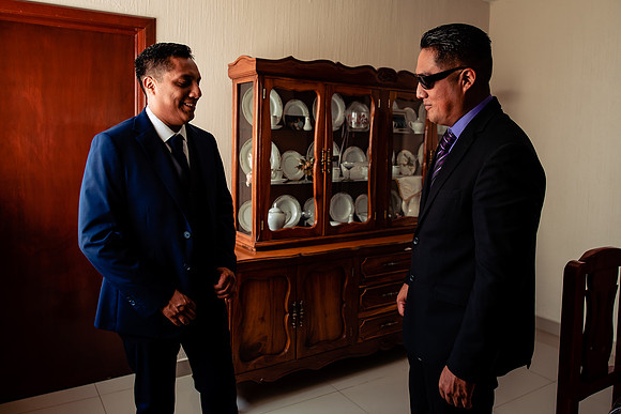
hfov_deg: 64.7
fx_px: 490
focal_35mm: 28
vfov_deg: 45.7
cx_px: 313
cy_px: 176
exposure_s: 1/160
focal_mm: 24
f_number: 3.5
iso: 400
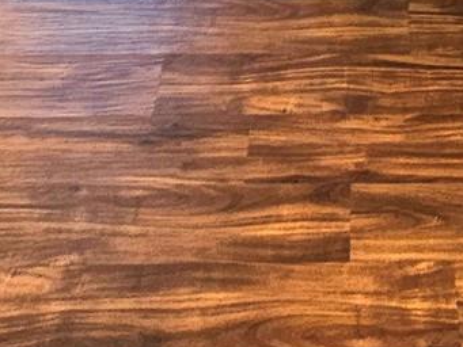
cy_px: -656
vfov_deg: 11.7
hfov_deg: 24.3
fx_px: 1044
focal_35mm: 78
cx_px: 411
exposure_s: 1/60.2
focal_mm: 2.2
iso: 64
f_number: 2.2
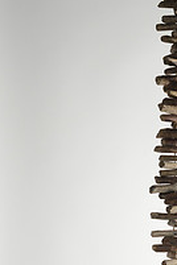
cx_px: 175
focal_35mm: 144
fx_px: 1062
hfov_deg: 9.5
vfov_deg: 14.1
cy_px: 257
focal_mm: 50
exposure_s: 1/200
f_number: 8
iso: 200
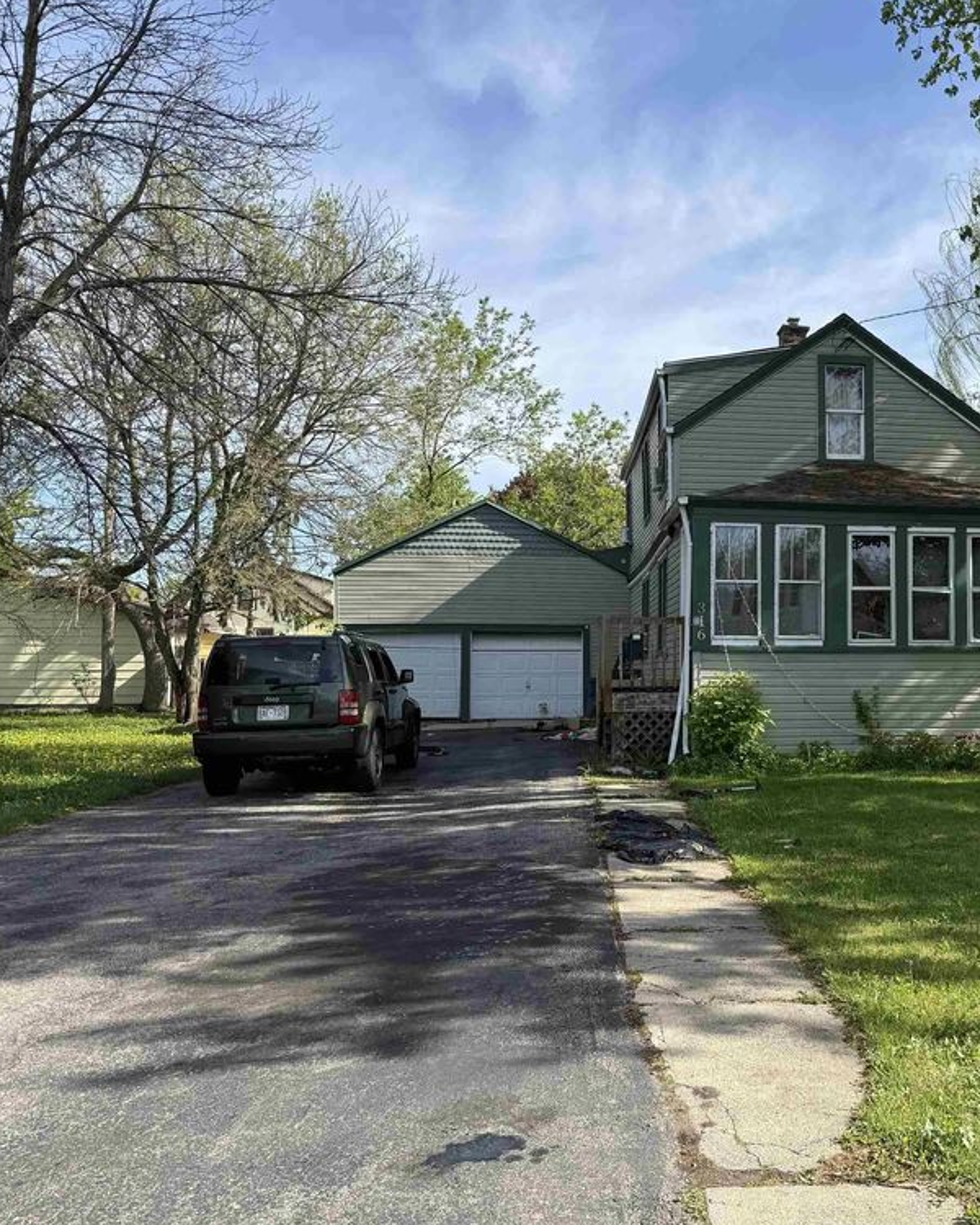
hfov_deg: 43.8
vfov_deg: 55.7
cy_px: 614
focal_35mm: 32
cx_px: 771
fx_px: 1160
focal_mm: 6.76
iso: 80
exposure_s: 1/2299
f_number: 1.78
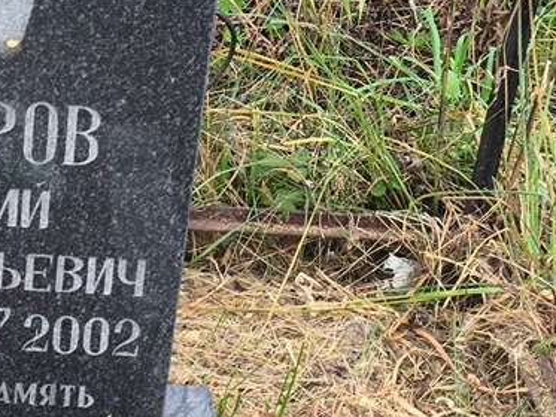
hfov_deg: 17.9
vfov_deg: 13.8
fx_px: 1719
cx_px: -22
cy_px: 249
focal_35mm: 107
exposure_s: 1/120
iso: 80
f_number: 1.7
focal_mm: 4.71
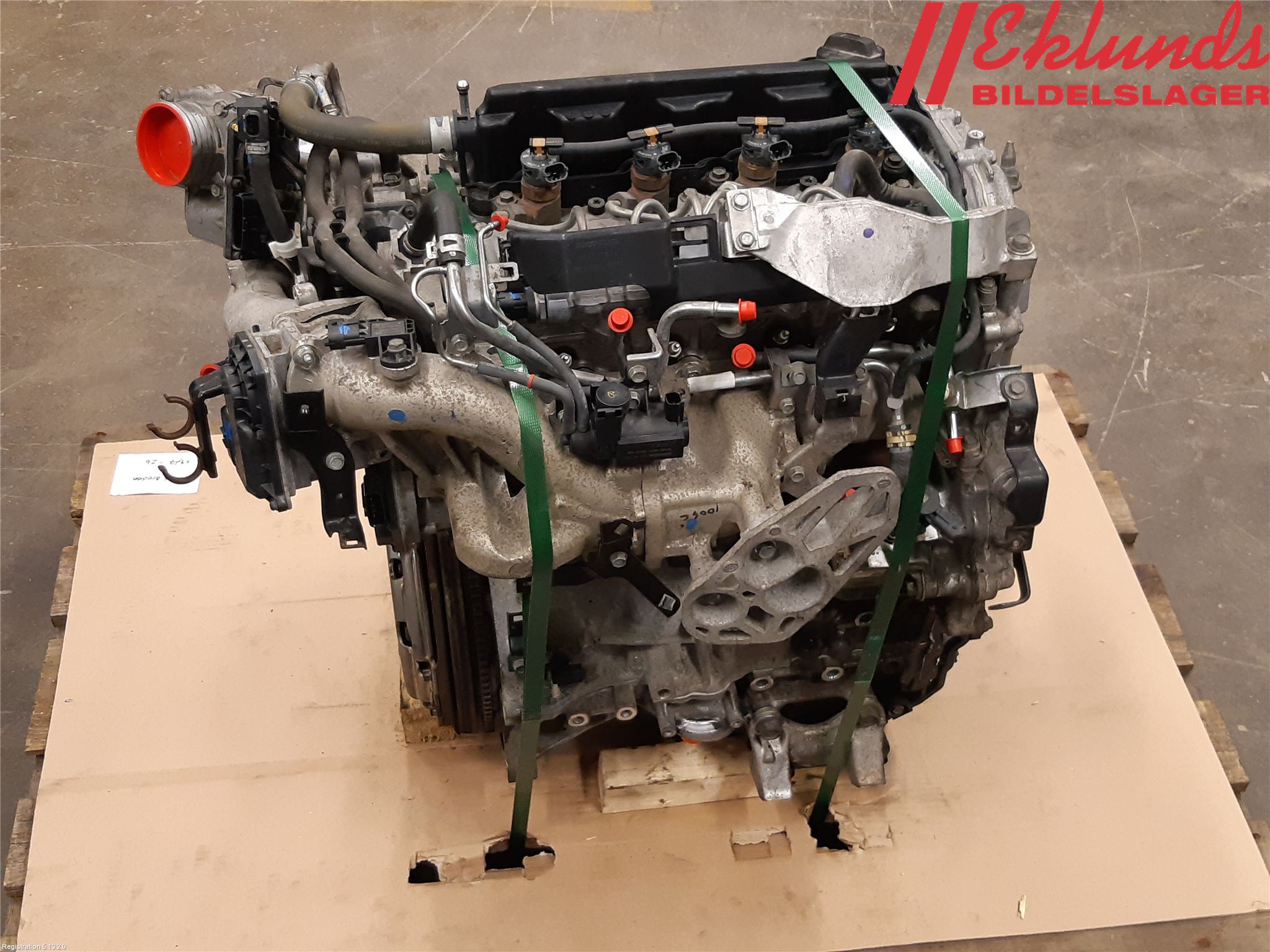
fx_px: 954
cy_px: 476
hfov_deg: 67.3
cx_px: 635
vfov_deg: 53.1
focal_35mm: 26
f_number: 1.7
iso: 160
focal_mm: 3.93
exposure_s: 1/50
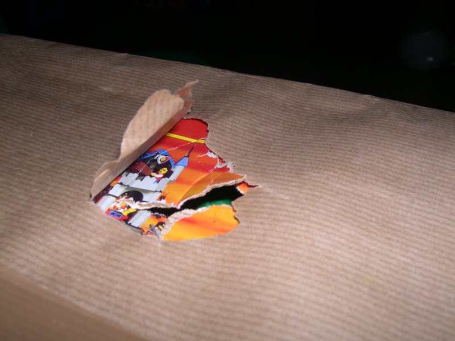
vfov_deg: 37.7
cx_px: 228
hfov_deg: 49.0
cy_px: 170
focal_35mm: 38
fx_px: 499
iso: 100
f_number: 7.6
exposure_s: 1/60
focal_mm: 8
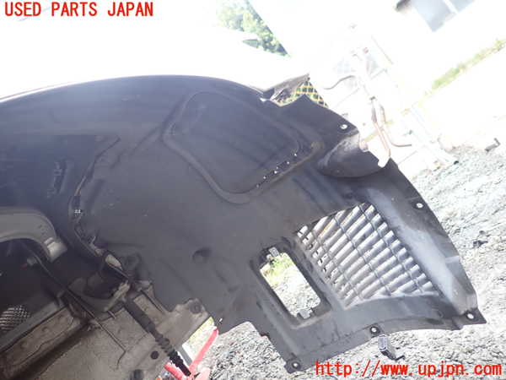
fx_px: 365
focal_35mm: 25
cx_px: 253
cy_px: 190
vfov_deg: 54.9
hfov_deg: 69.4
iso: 100
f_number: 2
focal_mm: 4.5
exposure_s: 1/100
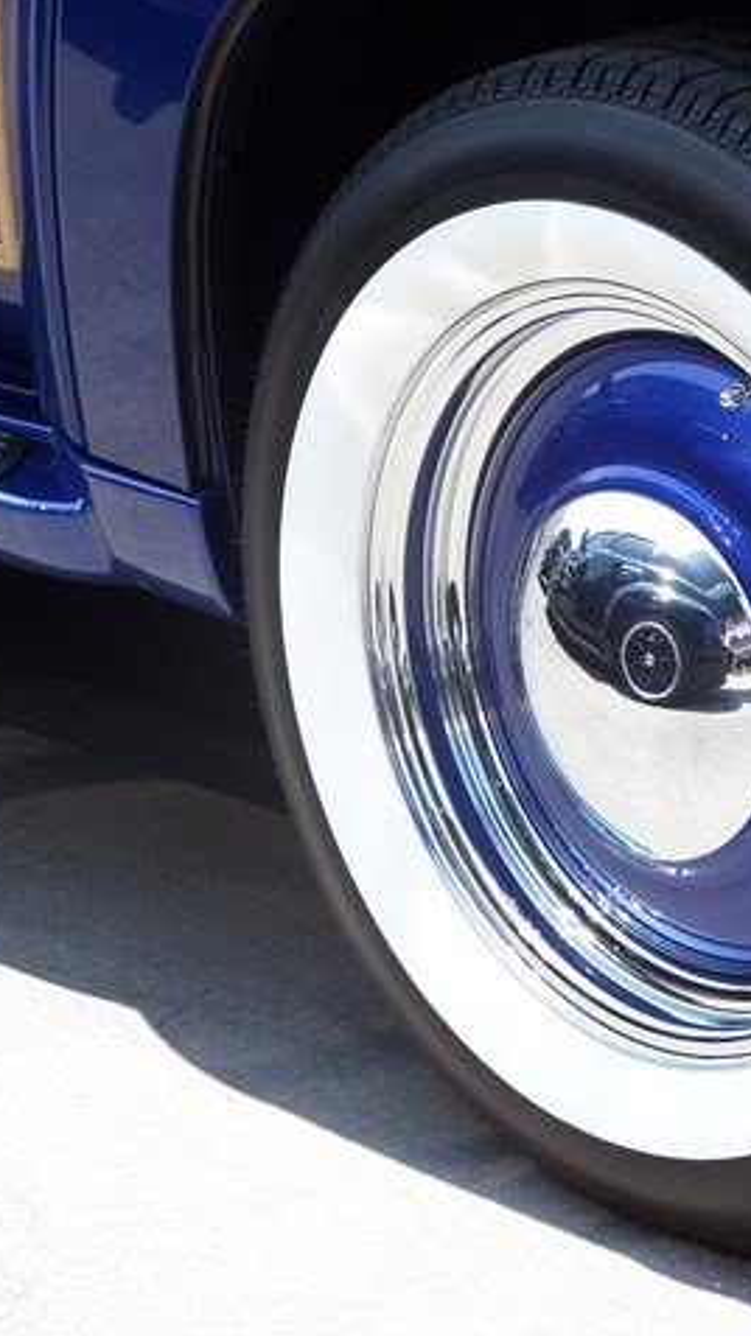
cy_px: 667
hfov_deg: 6.5
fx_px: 6626
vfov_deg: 11.5
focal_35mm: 187
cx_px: 675
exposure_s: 1/180
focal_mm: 21.2
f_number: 3.2
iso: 80
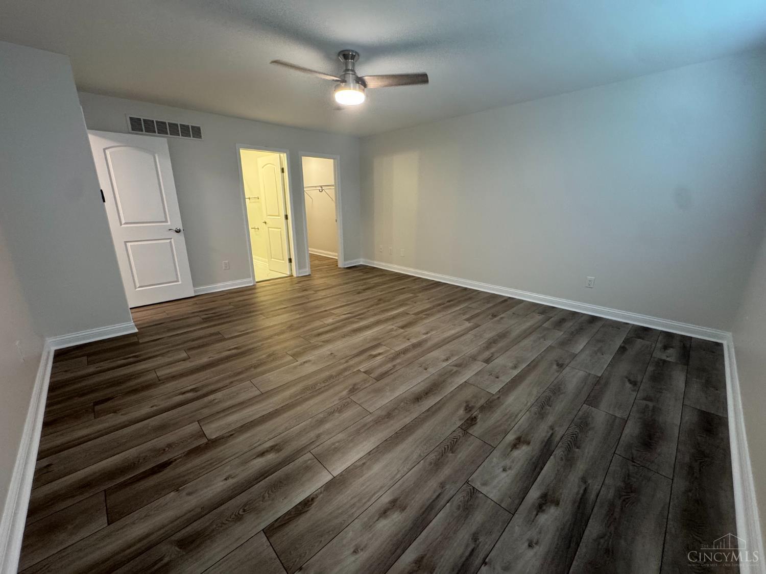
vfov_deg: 85.7
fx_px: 310
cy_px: 287
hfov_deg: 102.1
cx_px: 383
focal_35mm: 14
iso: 200
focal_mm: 2.22
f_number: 2.2
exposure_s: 1/60
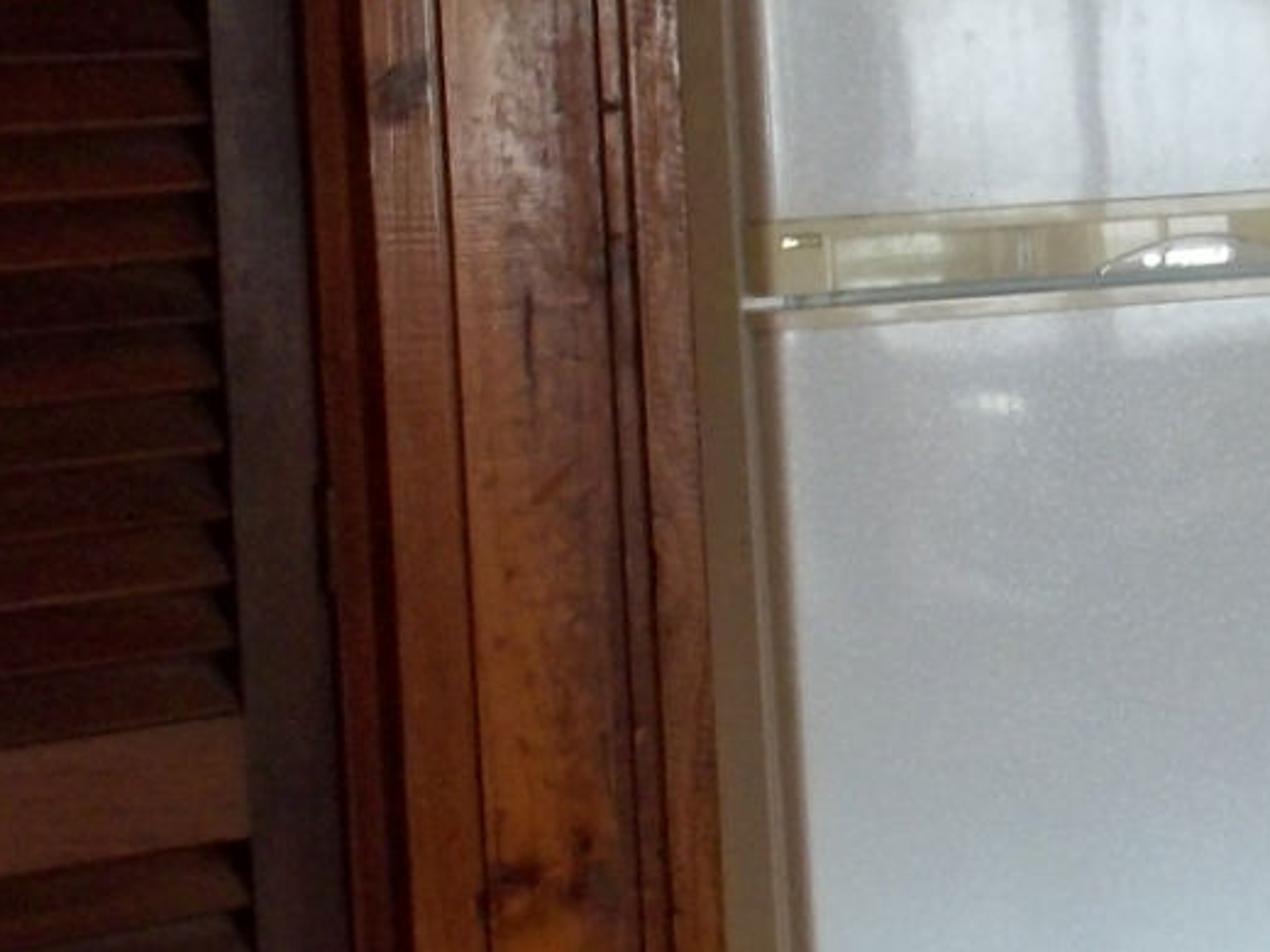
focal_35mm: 130
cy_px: 408
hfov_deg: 14.5
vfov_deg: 11.4
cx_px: 1693
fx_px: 4769
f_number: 3.3
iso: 160
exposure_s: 1/30
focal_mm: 5.9
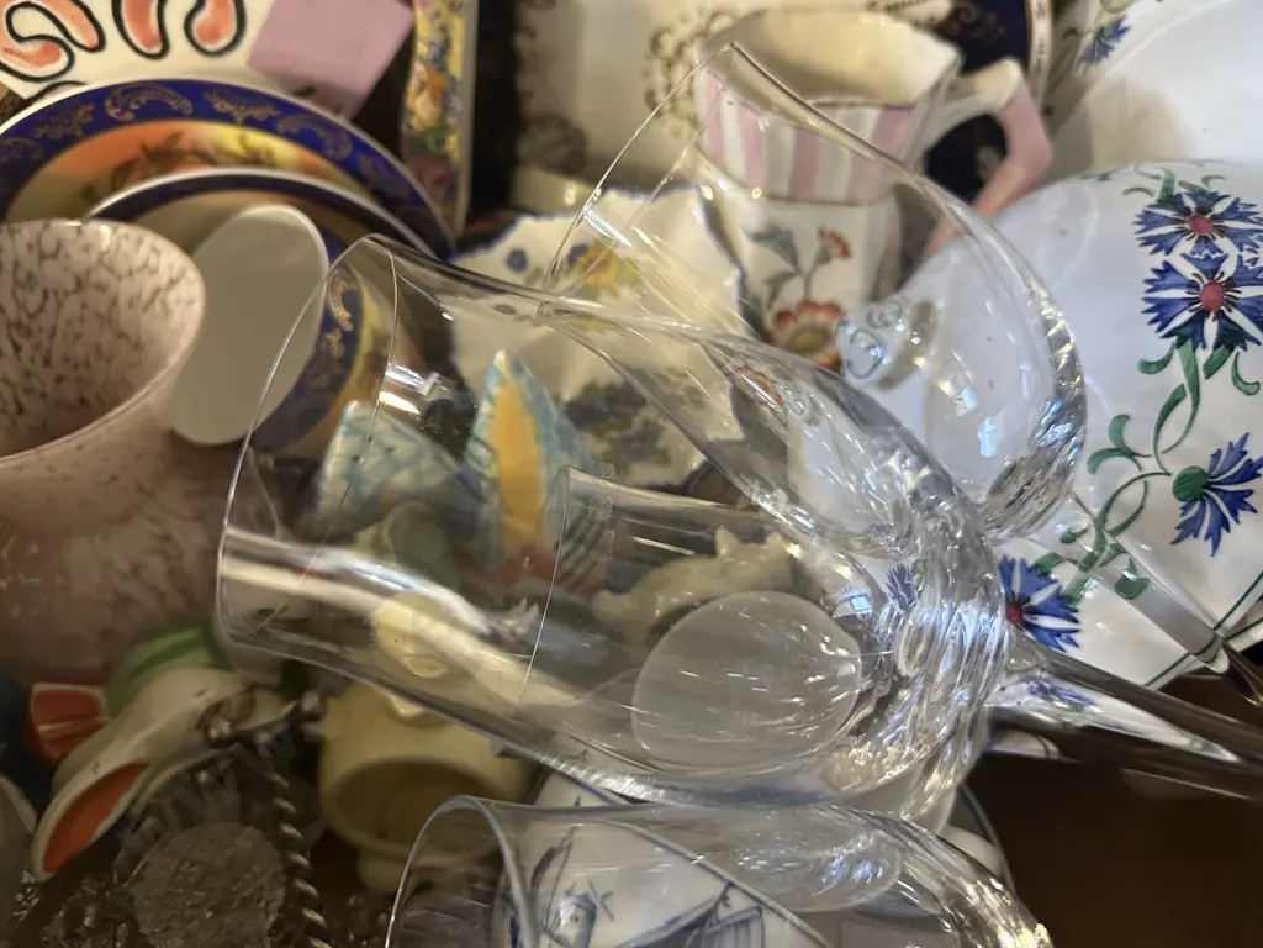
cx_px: 632
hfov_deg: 71.6
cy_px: 474
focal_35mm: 24
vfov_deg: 56.8
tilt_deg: -48.9
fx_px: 876
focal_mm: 6.86
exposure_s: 1/50
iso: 500
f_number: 1.78
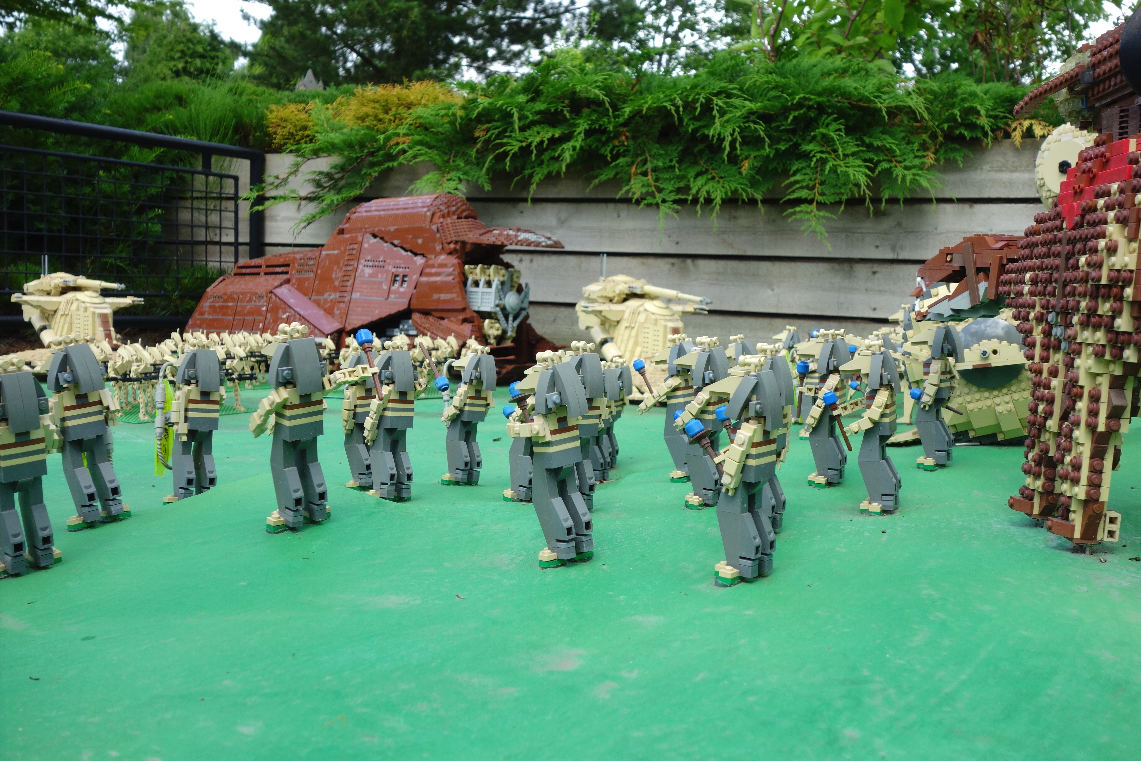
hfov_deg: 54.4
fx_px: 1109
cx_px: 570
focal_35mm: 35
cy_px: 380
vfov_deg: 37.9
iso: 125
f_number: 5
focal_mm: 12.94
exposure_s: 1/250
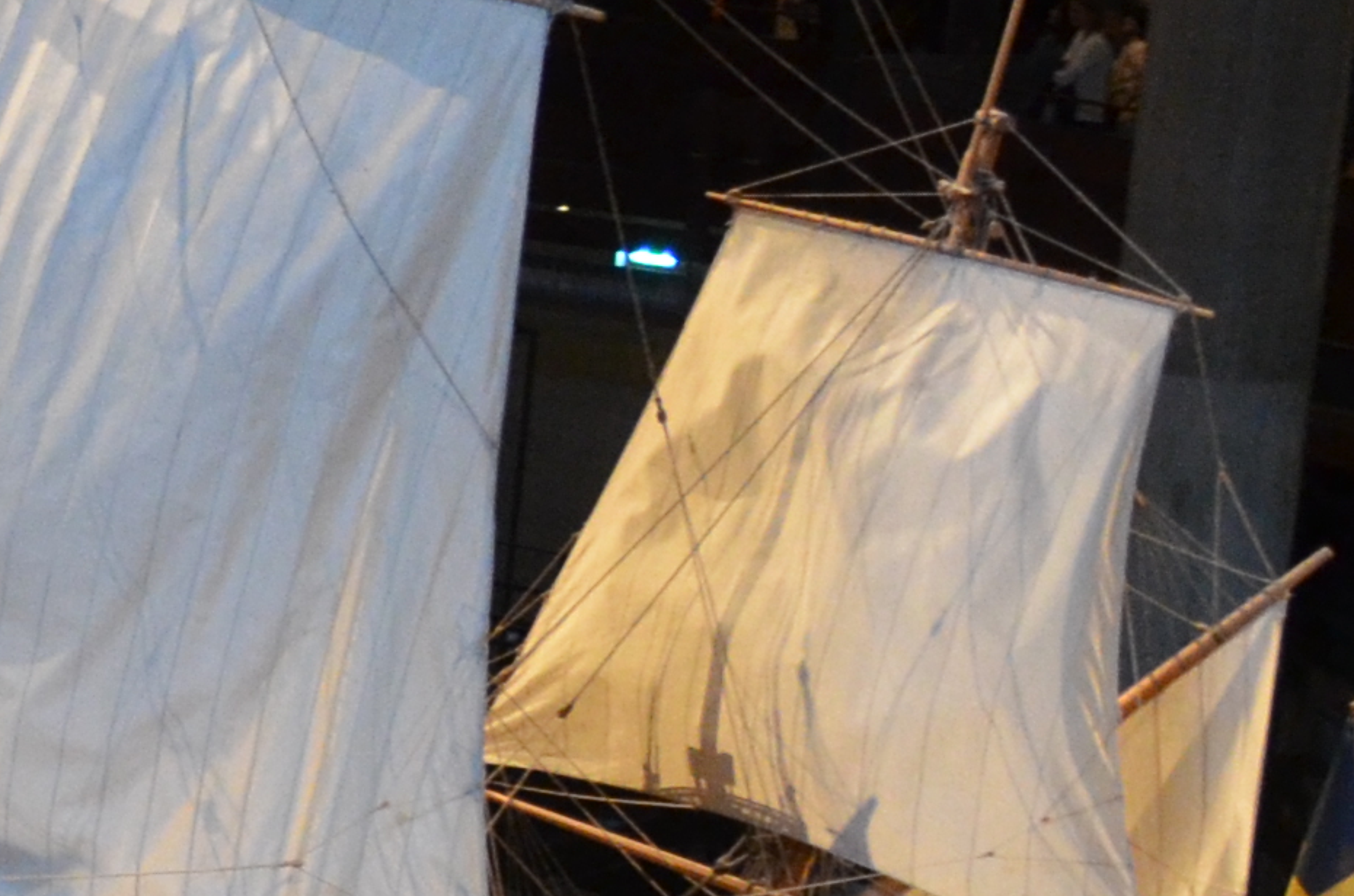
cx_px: -1897
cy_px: 422
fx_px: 5367
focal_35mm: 143
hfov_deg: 11.7
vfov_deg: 9.6
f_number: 3.5
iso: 1600
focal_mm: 18
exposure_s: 1/8
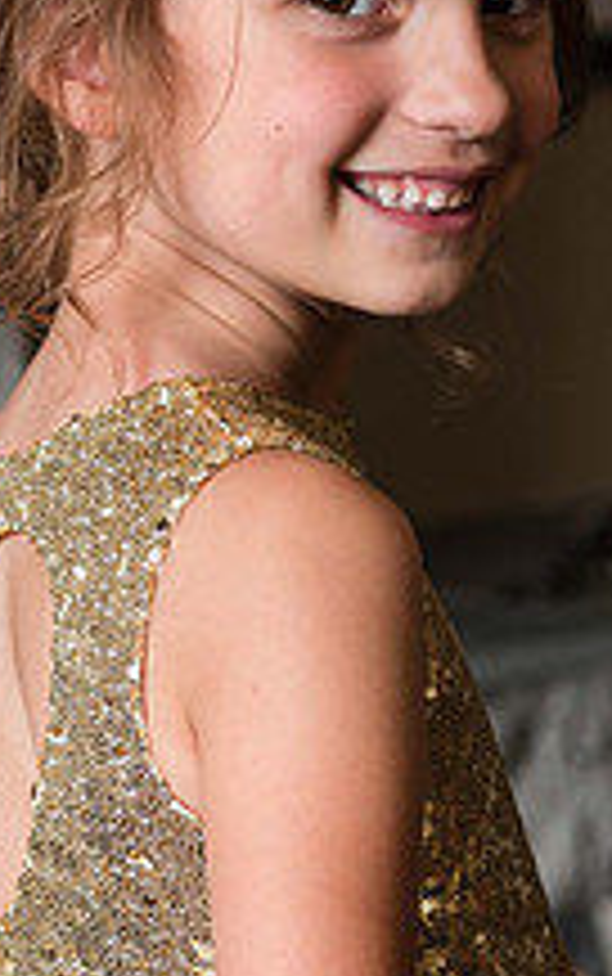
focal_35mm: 149
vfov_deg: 14.0
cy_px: 201
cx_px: 331
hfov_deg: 8.8
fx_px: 3968
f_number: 2.5
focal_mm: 35
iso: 64
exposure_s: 1/40
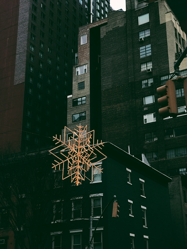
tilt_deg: +22.5
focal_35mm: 57
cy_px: 124
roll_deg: -0.2
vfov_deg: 33.8
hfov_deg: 25.7
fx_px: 411
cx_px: 94
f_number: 2.8
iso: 80
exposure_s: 1/60
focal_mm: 6.6
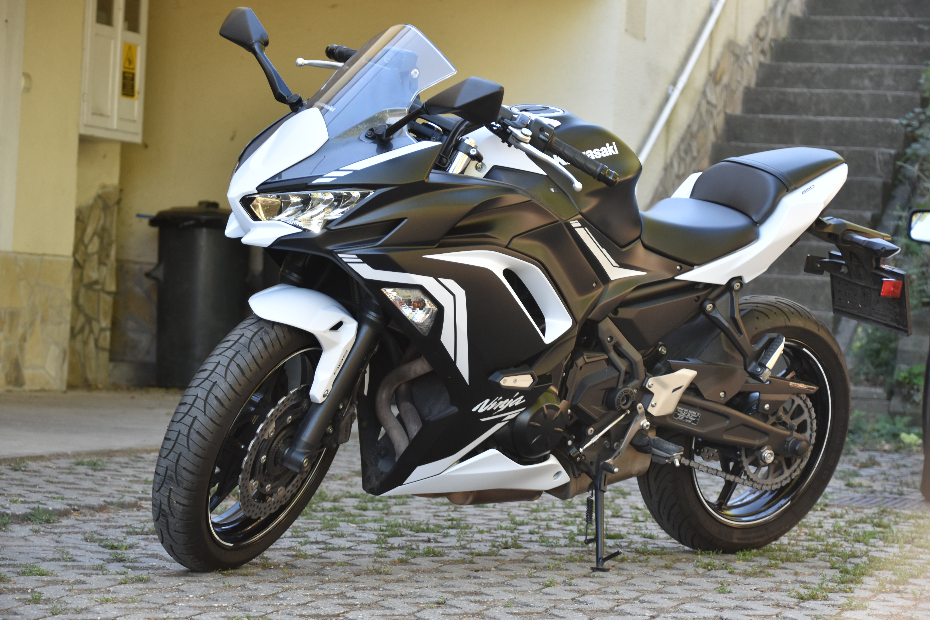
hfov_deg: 18.2
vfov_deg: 12.2
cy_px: 310
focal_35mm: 112
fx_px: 2906
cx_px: 465
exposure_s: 1/125
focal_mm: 75
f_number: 5.3
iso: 400
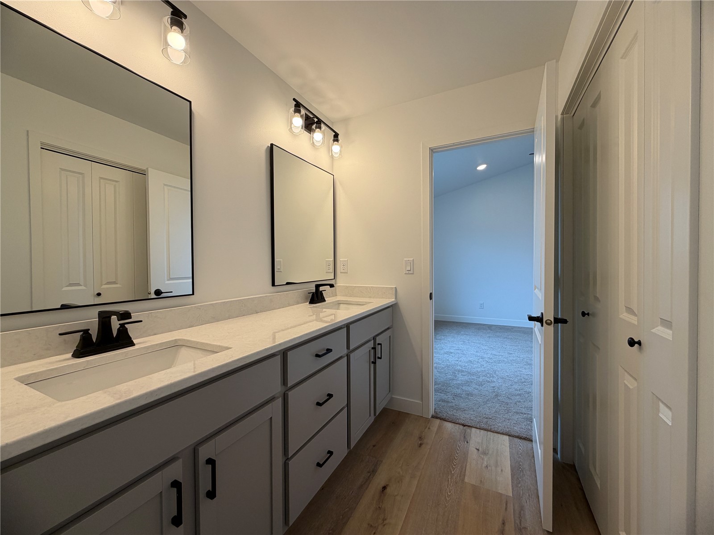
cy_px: 268
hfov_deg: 102.1
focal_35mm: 14
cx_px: 357
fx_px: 289
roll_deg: +0.5
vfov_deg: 85.7
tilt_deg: -1.4
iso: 64
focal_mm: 2.22
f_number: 2.2
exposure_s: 1/120
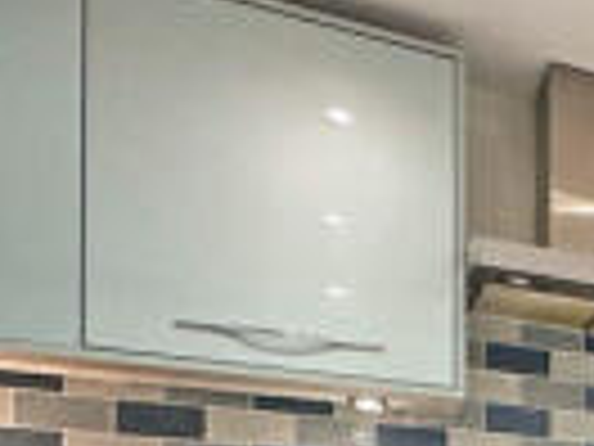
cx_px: 1055
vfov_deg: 21.0
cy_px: 615
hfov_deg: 21.3
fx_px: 1064
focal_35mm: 62
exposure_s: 1/50
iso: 160
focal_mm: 2.22
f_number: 2.2
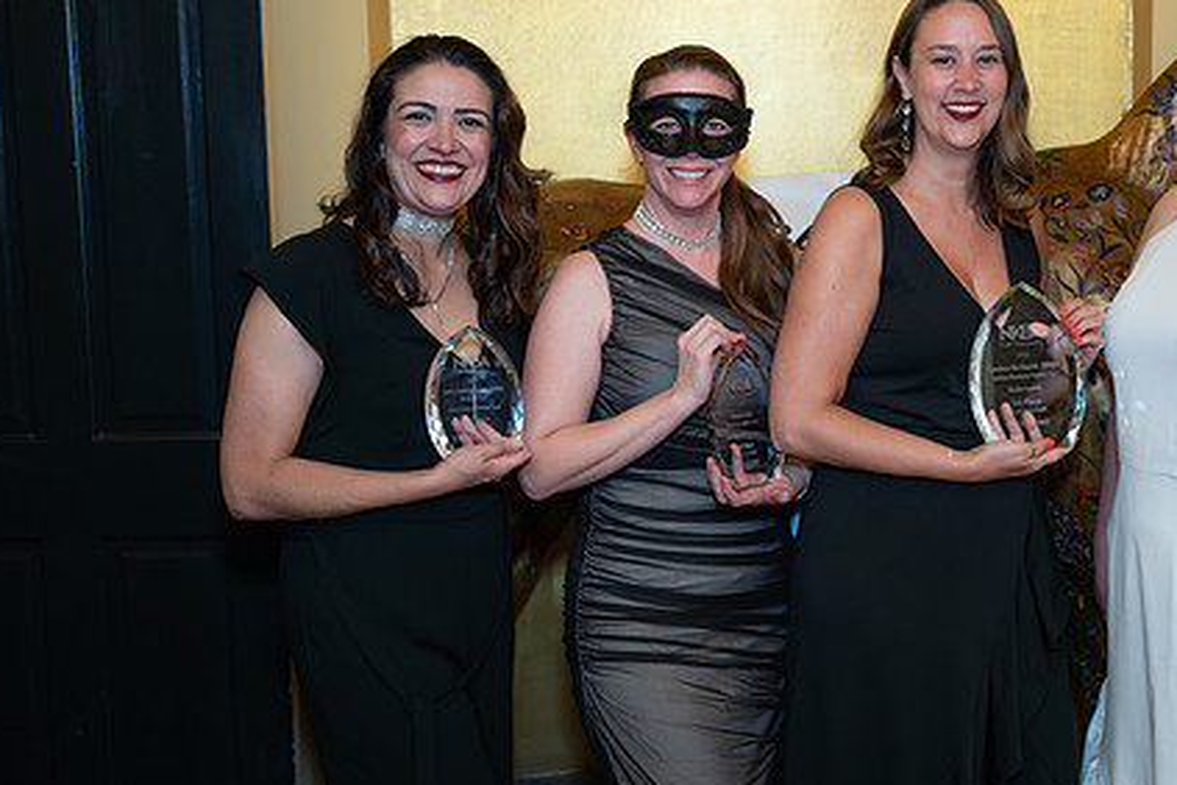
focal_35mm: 48
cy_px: 316
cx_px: 765
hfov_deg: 40.7
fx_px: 1569
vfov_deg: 28.0
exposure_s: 1/100
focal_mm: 35
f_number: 3.2
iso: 800
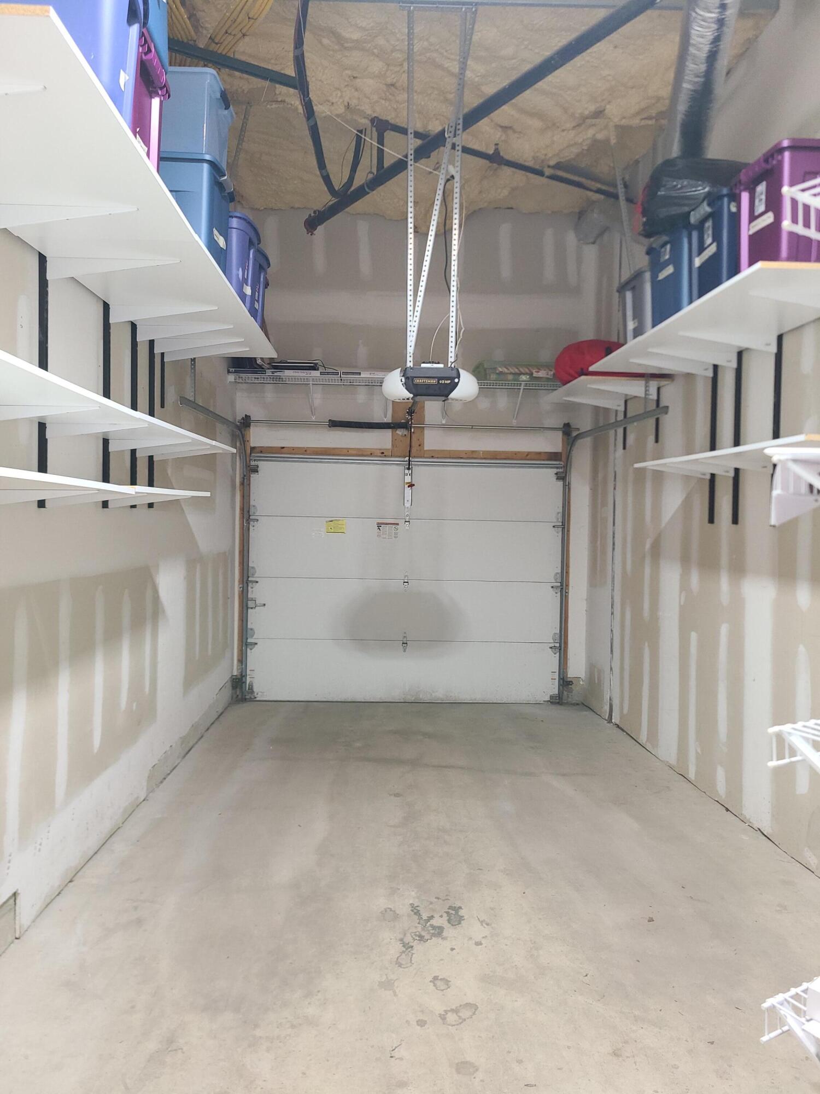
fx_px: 821
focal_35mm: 26
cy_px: 547
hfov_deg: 53.1
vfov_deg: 67.3
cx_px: 410
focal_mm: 5.4
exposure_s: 1/40
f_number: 1.8
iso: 100
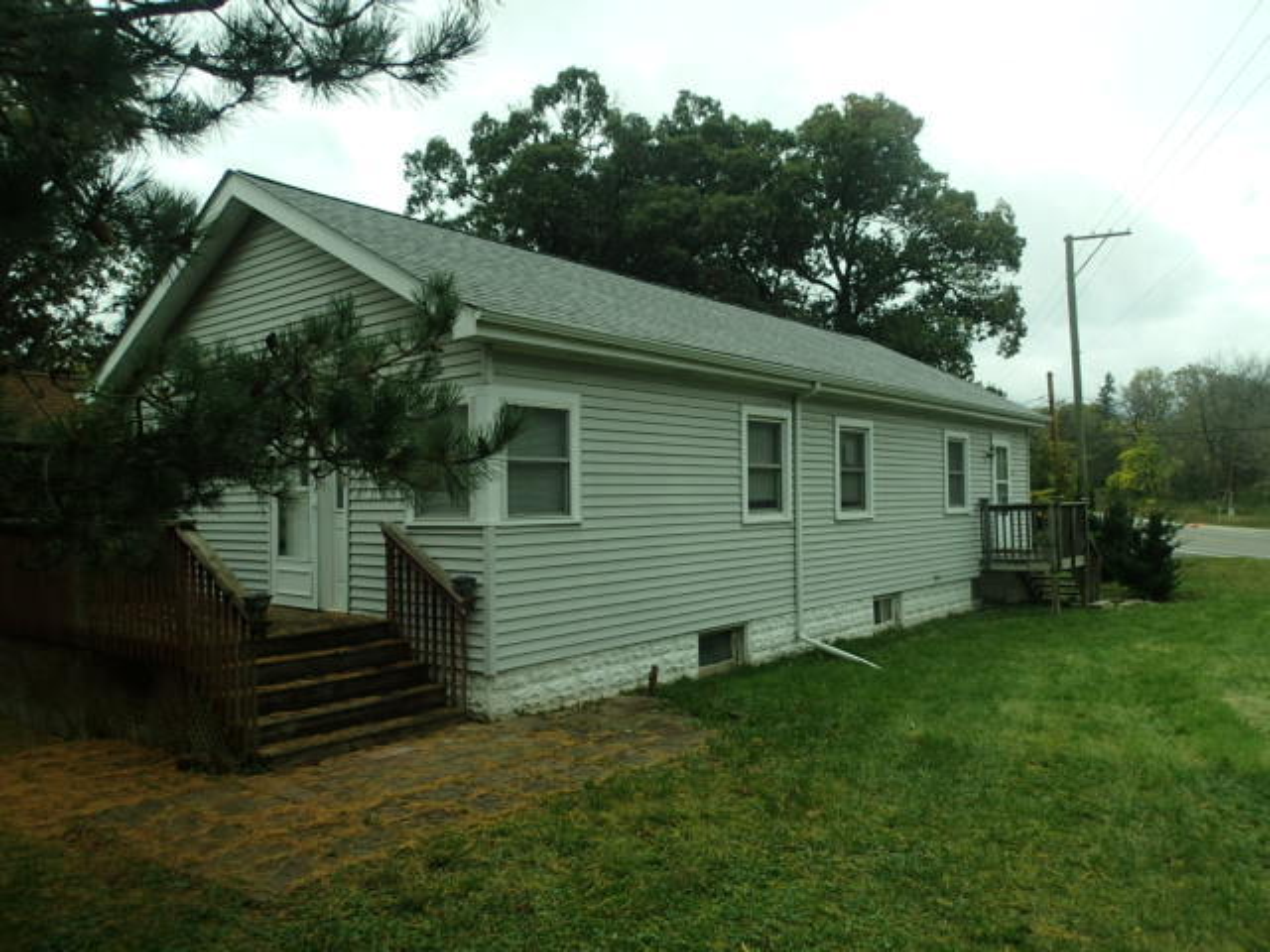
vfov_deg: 54.9
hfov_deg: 69.4
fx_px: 917
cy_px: 476
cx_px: 635
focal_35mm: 25
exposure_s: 1/800
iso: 100
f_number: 2.8
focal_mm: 4.5
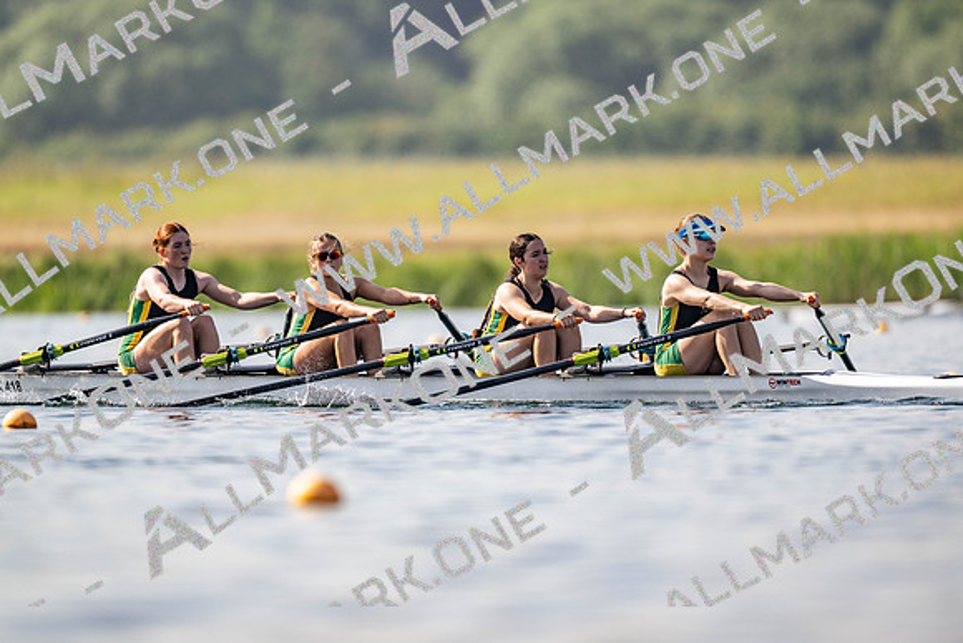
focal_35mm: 600
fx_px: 16053
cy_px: 322
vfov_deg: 2.3
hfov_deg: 3.4
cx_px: 482
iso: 140
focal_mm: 600
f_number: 4
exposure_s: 1/2500
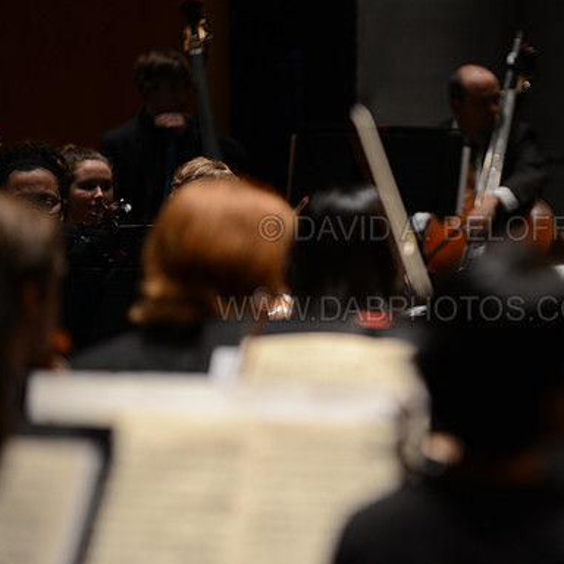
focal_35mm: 257
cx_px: 417
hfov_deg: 6.8
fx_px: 4737
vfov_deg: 6.8
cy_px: 283
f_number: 2.8
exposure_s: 1/250
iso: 1600
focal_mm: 200
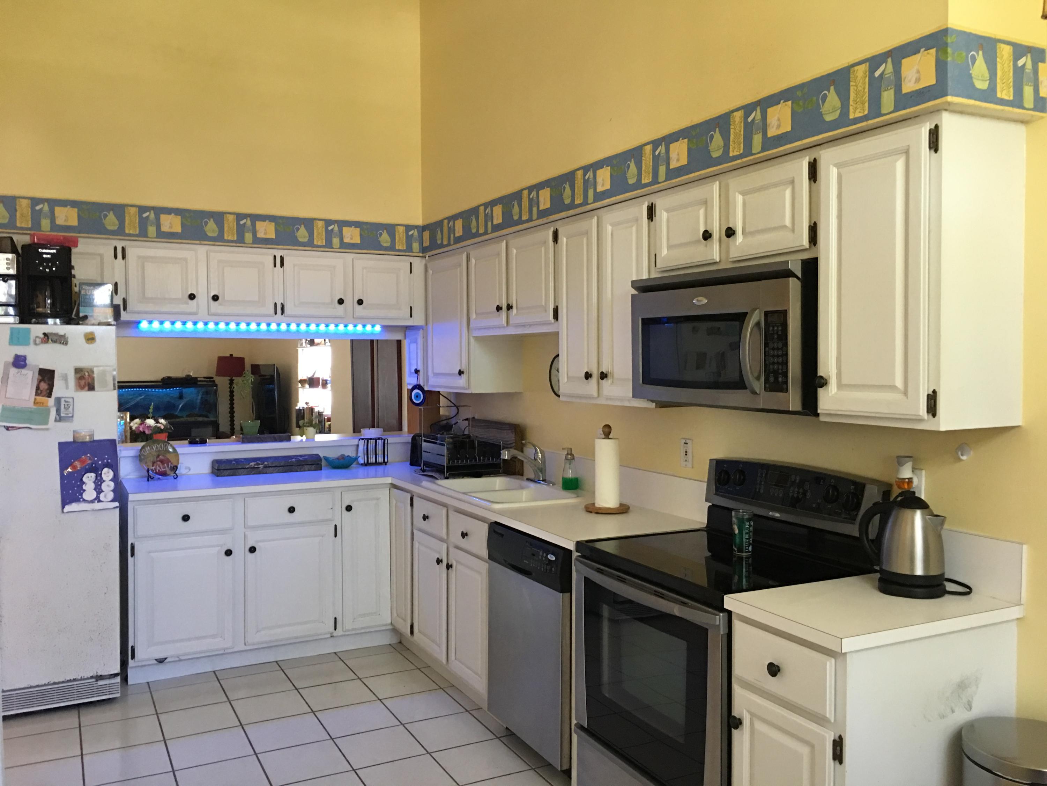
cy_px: 393
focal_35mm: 29
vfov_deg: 48.2
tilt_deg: -0.9
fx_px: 877
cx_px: 524
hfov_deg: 61.7
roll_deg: -0.2
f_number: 2.2
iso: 100
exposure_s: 1/15
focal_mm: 4.15
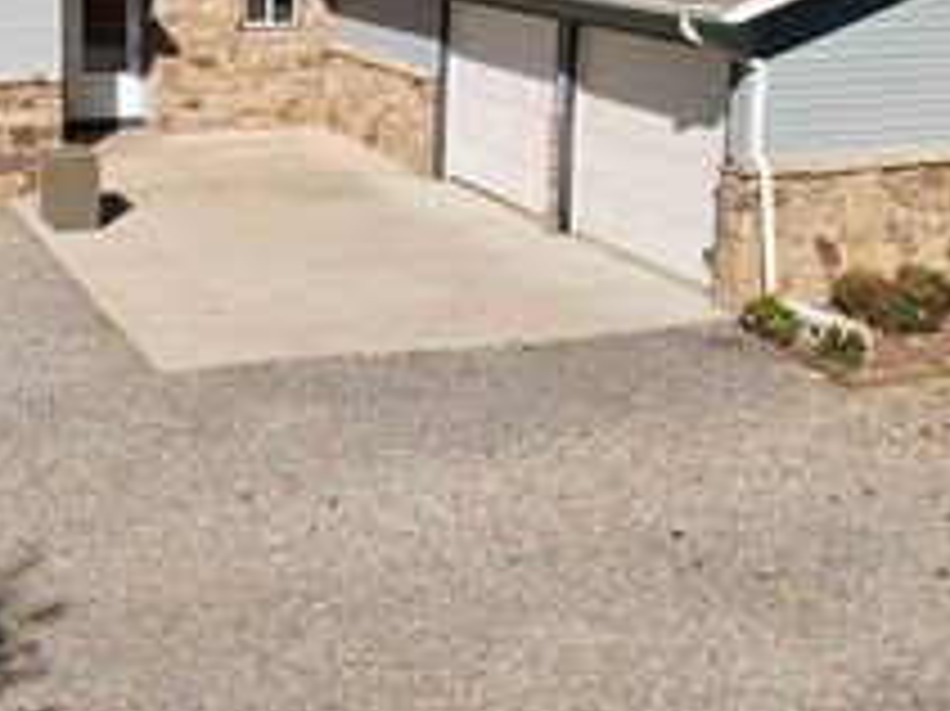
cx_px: 171
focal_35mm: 57
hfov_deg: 32.7
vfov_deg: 25.4
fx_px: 1563
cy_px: 187
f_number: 2.8
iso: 100
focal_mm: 4.5
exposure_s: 1/60
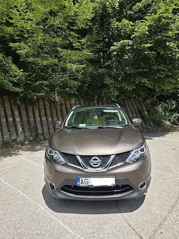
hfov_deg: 58.9
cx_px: 90
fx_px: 159
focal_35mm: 23
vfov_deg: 73.9
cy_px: 120
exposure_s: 1/2500
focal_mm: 6.3
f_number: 1.7
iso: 80
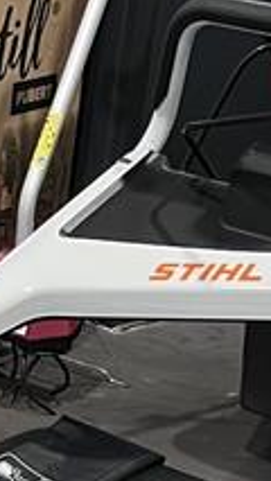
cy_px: 842
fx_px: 1735
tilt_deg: -33.3
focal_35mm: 136
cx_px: -176
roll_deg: -2.9
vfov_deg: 14.1
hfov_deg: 8.7
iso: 125
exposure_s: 1/50
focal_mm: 5.1
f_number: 1.6
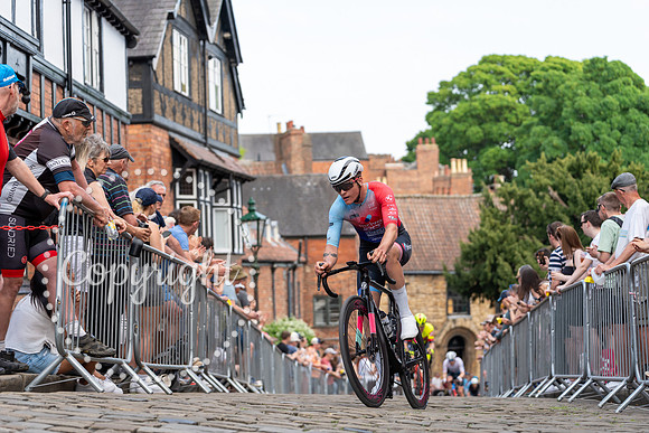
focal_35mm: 77
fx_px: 1388
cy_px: 216
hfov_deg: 26.3
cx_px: 324
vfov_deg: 17.7
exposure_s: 1/640
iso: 100
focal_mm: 77
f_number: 3.2
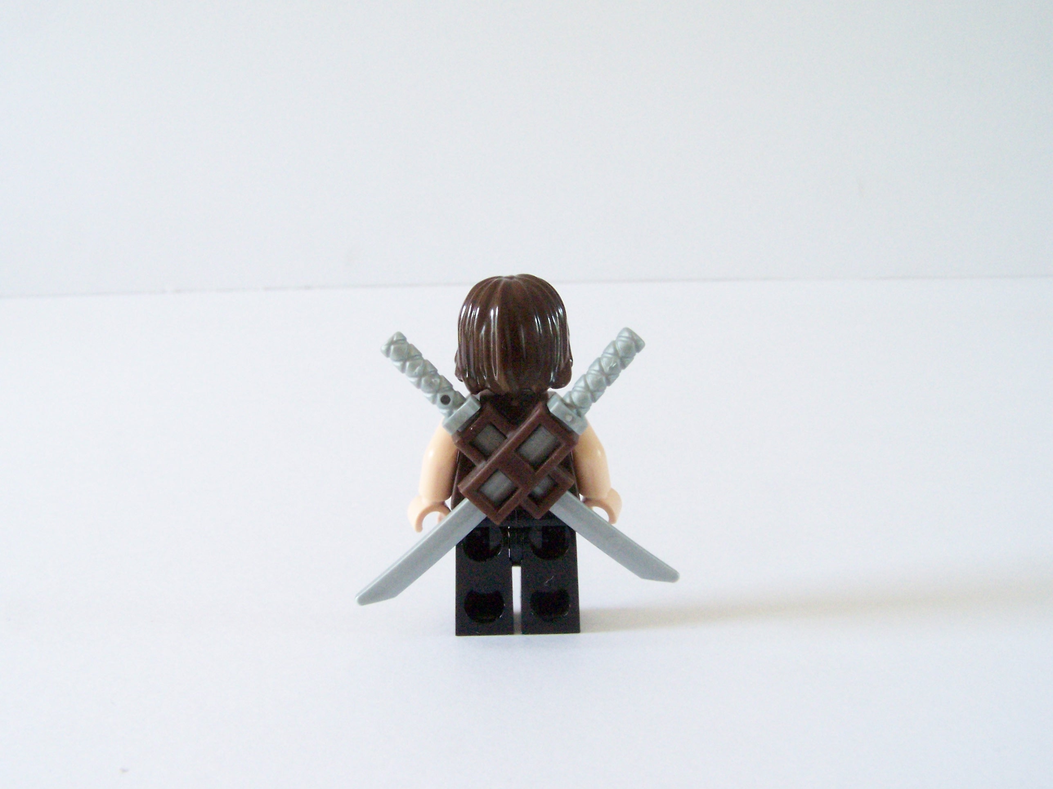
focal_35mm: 38
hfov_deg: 49.0
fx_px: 1156
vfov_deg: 37.7
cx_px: 526
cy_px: 394
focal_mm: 6.3
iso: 400
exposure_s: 1/6
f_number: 7.1
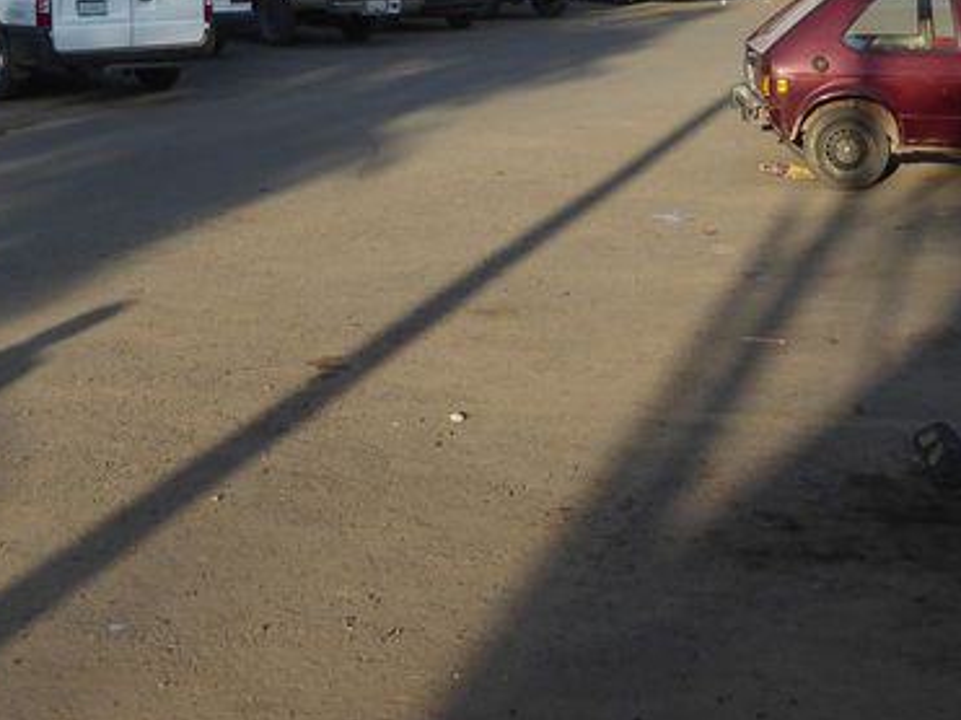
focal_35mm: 69
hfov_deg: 28.2
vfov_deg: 20.5
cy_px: -26
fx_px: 1915
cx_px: 425
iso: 80
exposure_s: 1/500
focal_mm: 5.4
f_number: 3.5
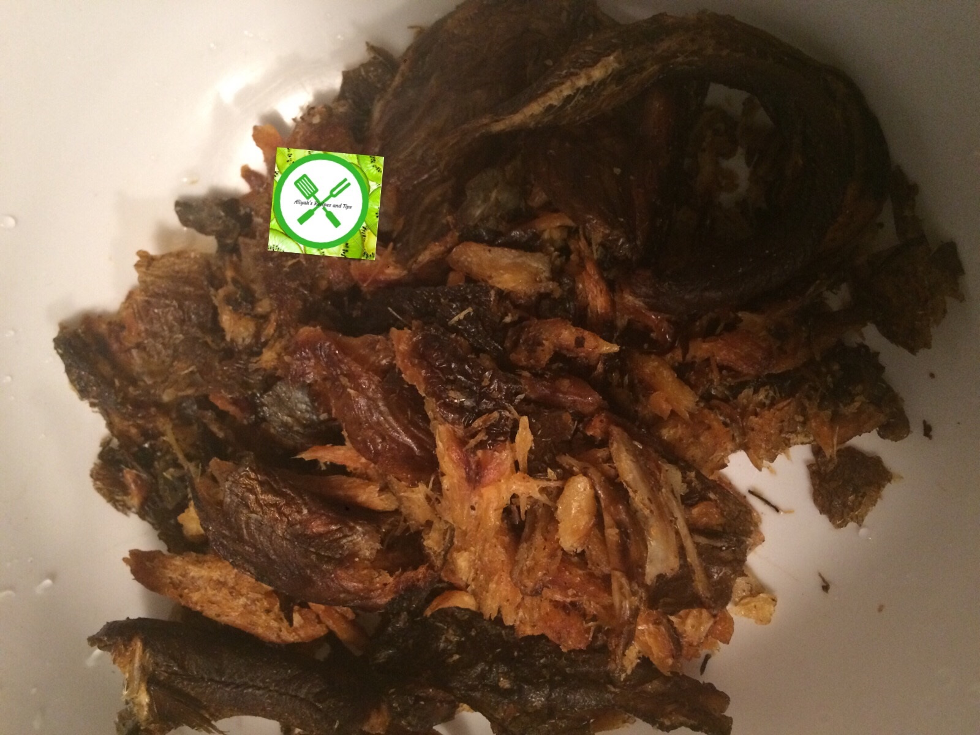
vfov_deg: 48.2
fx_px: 821
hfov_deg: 61.7
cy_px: 368
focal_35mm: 29
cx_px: 490
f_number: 2.2
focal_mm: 4.15
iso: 320
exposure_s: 1/15
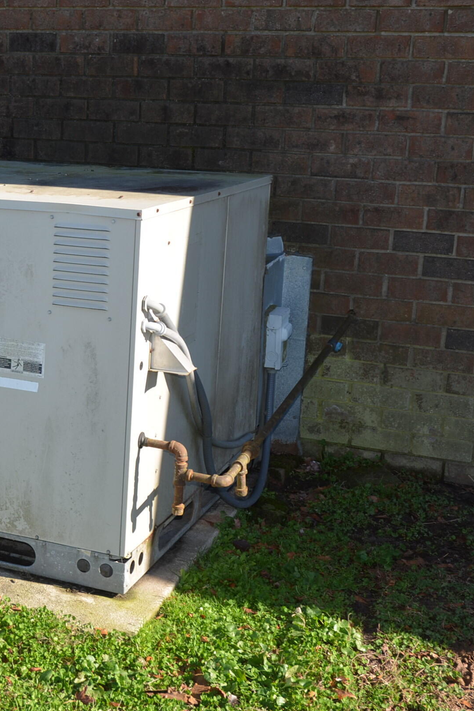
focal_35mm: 62
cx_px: -8
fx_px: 1220
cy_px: 359
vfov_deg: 32.5
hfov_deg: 21.2
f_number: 5.6
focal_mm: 27
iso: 100
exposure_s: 1/200
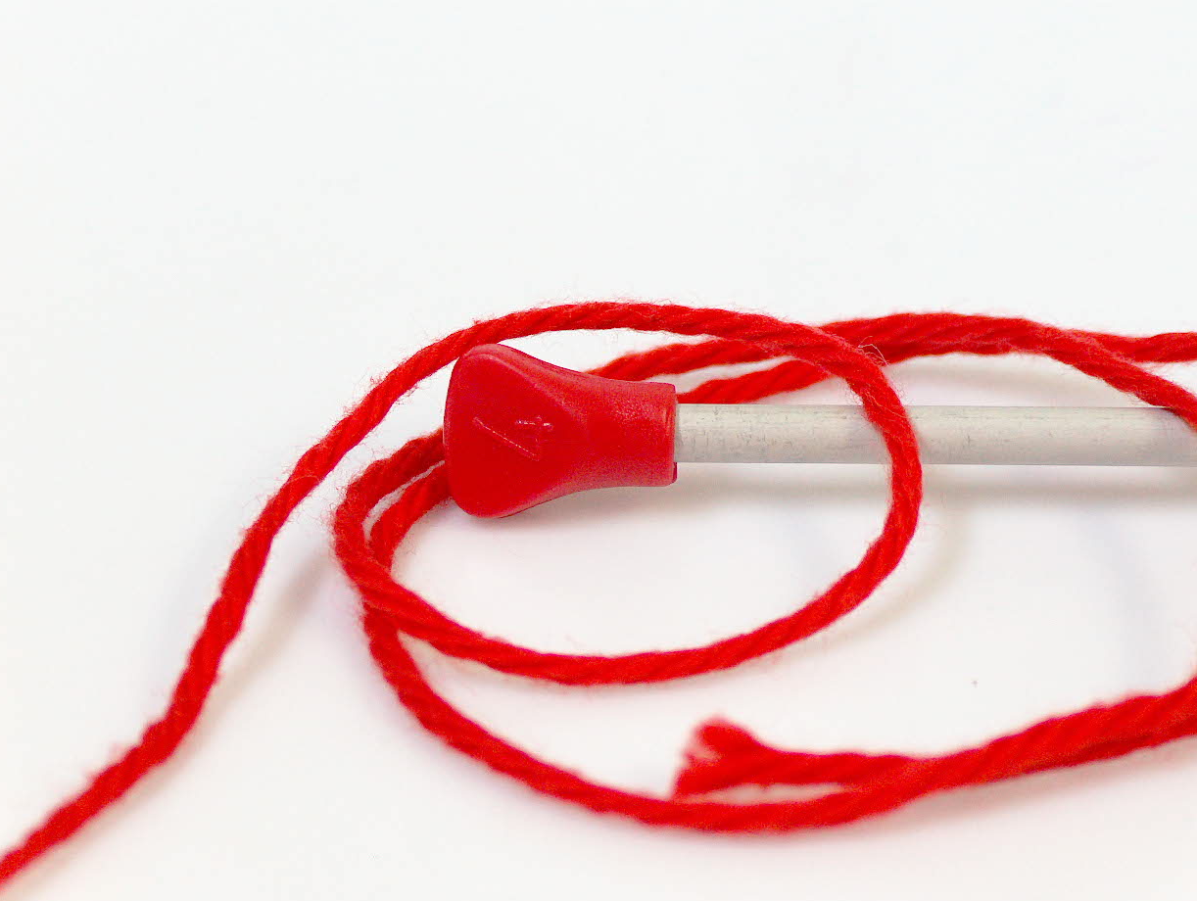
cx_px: 626
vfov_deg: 12.1
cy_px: 461
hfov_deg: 16.0
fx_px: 4259
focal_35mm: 123
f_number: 3
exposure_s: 1/37.1
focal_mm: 23.76
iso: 200
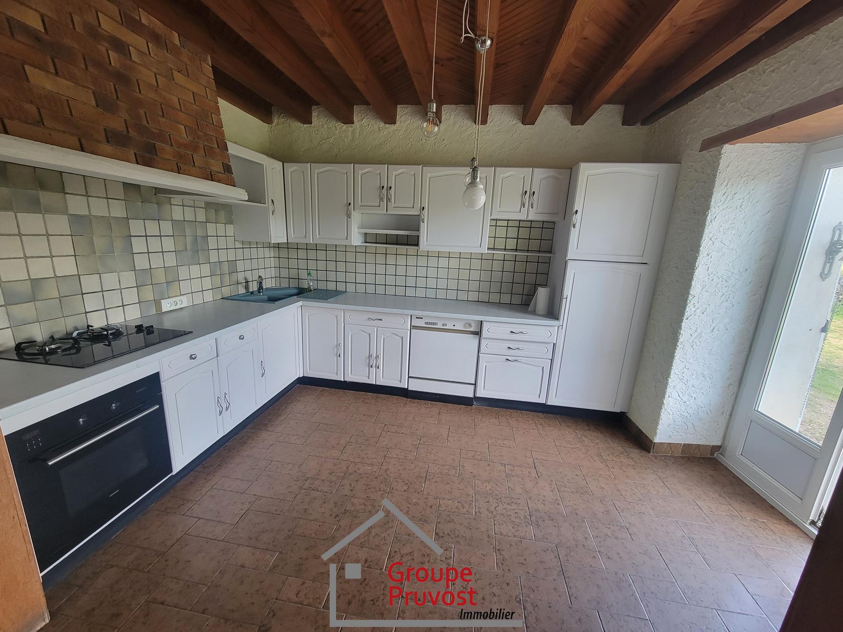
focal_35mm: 13
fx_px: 317
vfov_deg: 89.9
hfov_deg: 106.2
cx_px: 422
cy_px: 316
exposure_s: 1/60
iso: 160
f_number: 2.2
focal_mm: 2.2
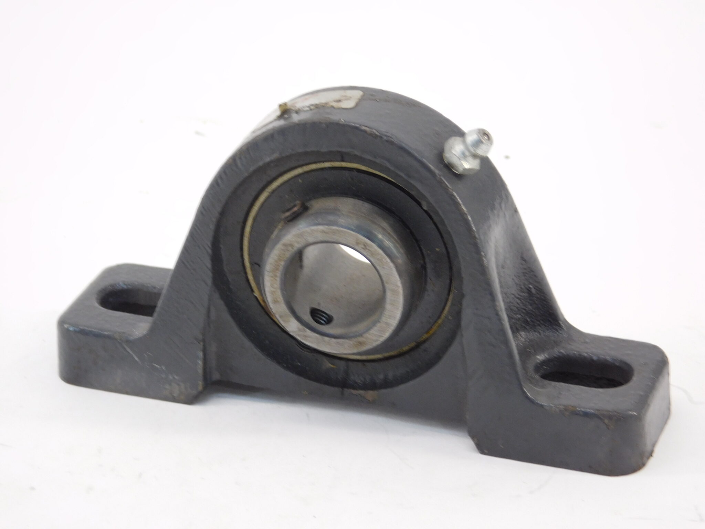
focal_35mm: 134
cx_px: 352
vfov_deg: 11.1
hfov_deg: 14.7
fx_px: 2729
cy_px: 264
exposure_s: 1/50
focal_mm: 23.7
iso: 200
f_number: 5
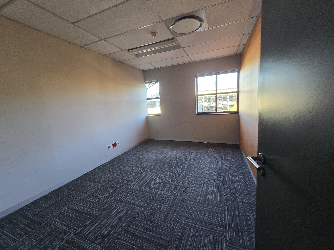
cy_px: 125
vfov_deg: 85.7
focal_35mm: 14
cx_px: 162
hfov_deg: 102.0
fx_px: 135
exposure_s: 1/50
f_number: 2.2
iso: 160
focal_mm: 1.7
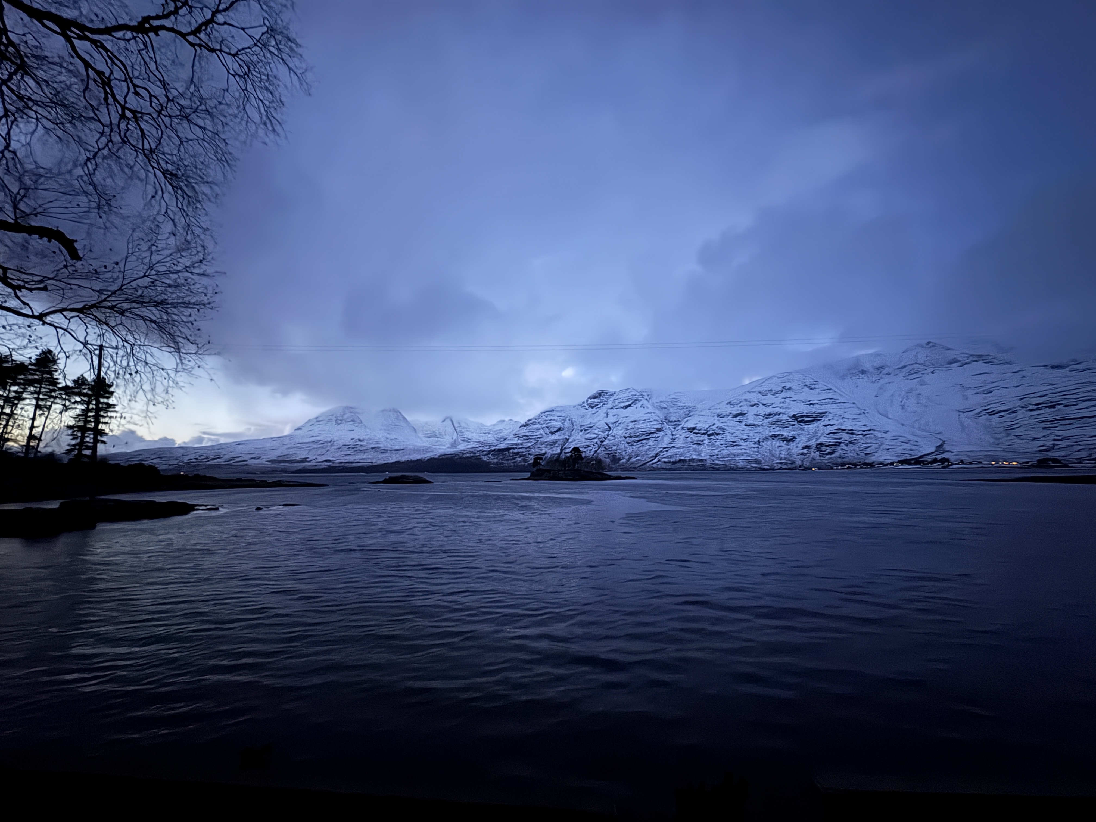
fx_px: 443
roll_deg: +0.6
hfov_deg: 102.1
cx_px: 548
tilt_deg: +6.1
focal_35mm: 14
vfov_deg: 85.7
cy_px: 411
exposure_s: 1/8
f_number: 2.2
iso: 1000
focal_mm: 2.22
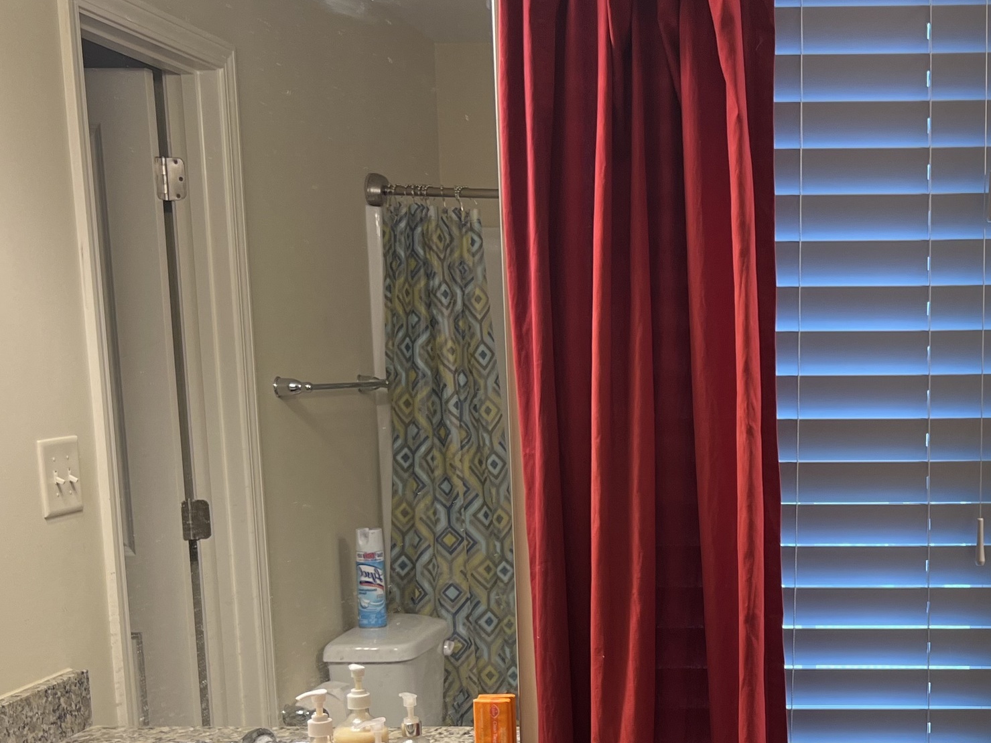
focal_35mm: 54
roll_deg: +0.3
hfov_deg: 34.2
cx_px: 825
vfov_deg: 26.6
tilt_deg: -8.6
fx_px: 1546
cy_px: 586
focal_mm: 5.7
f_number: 1.5
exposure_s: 1/60
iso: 80
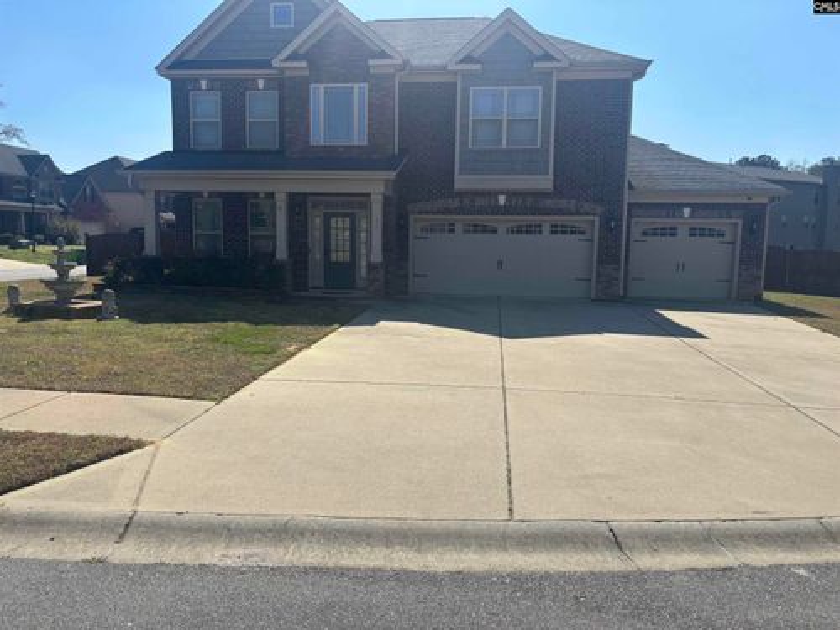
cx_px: 420
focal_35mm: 26
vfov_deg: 53.1
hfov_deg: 67.3
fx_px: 631
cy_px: 315
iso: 50
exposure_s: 1/4630
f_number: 1.6
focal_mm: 5.96
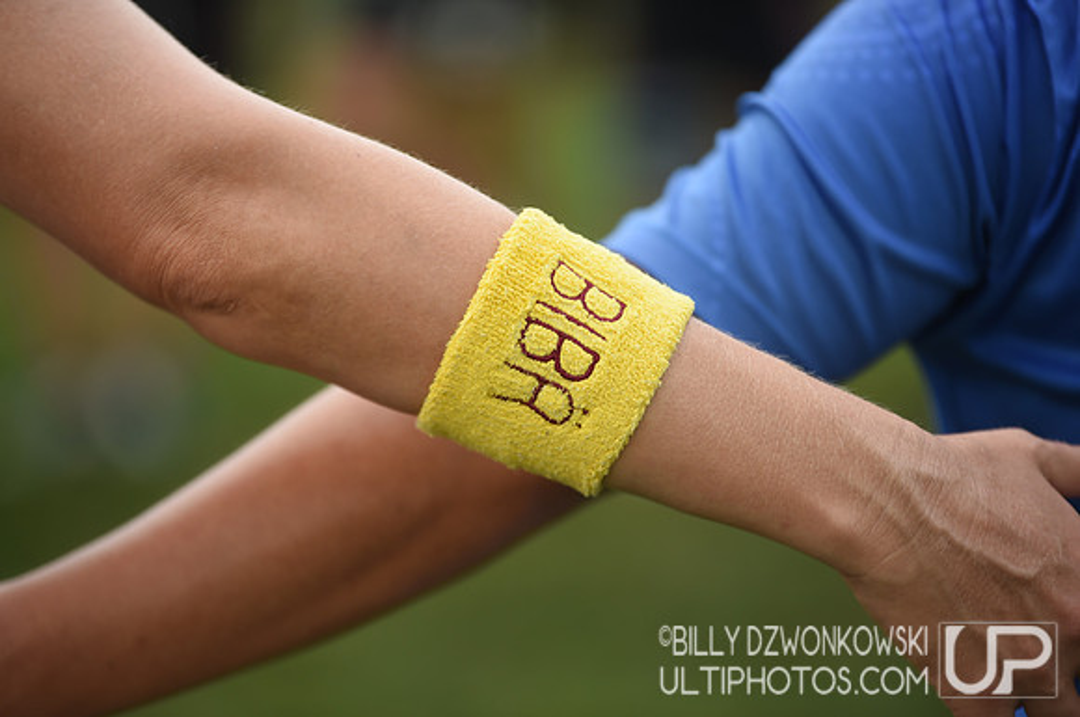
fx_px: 5992
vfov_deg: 6.8
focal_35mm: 200
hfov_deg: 10.3
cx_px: 540
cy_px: 358
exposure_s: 1/500
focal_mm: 200
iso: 200
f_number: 2.8
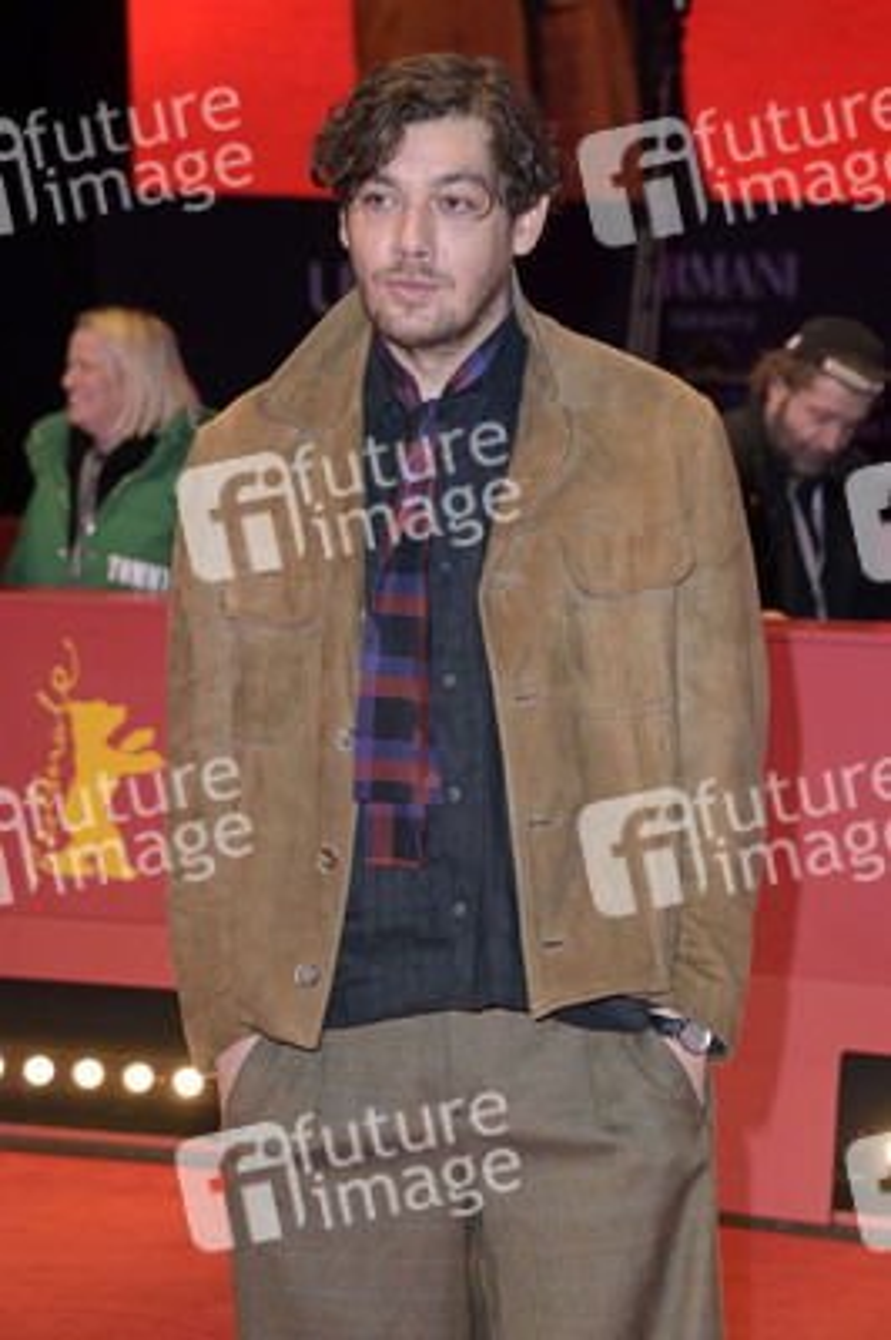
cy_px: 670
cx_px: 446
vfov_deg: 23.9
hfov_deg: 16.0
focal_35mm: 85
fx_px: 3161
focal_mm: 85
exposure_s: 1/250
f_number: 5.6
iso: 1250
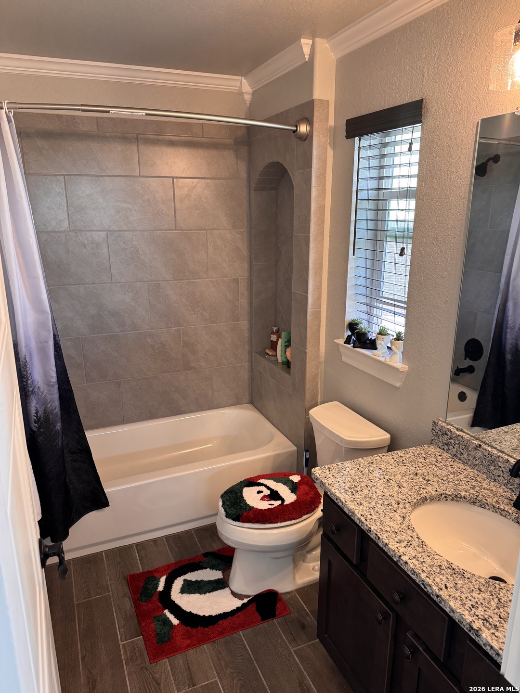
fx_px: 481
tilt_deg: -15.1
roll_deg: +1.2
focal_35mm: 24
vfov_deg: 71.6
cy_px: 346
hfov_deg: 56.8
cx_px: 260
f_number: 1.78
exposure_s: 1/120
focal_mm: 6.76
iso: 200
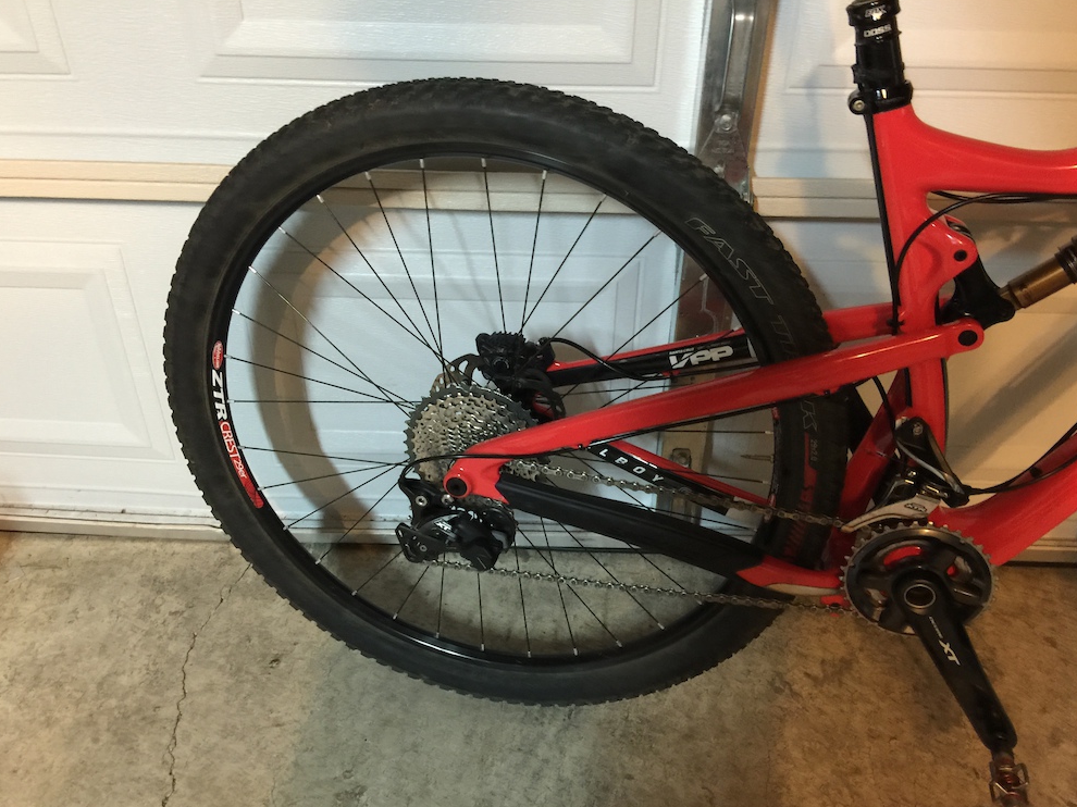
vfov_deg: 46.8
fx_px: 933
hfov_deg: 60.0
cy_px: 414
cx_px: 532
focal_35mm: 30
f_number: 2.2
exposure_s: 1/4
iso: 64
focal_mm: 4.15
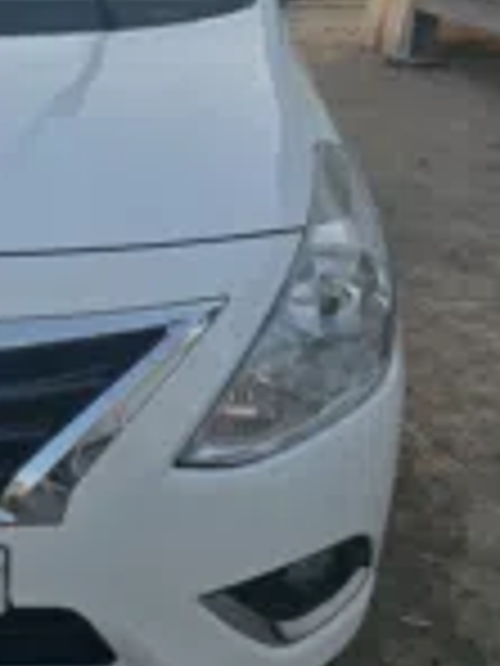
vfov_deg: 31.2
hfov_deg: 21.6
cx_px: -135
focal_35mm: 62
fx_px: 1194
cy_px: 351
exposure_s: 1/184
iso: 12
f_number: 1.7
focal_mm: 6.3
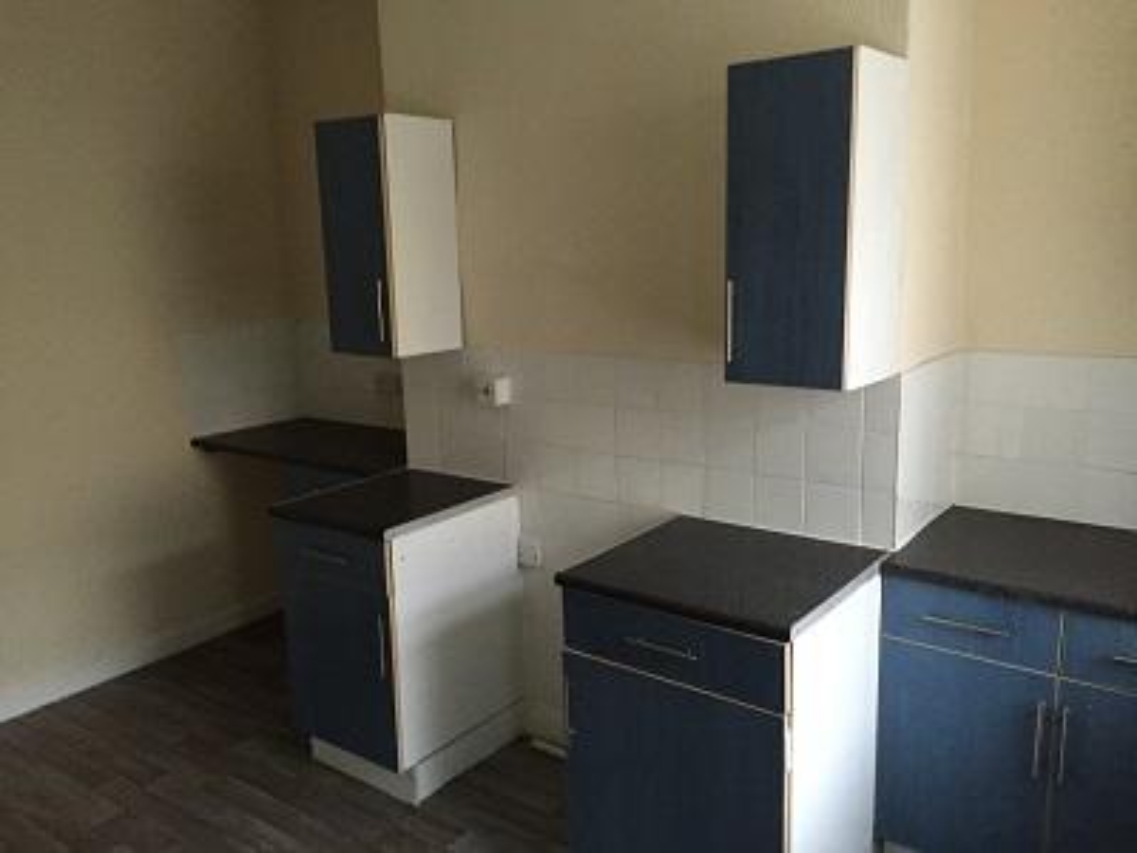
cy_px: 426
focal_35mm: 29
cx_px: 568
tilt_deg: -10.0
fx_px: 953
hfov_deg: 61.7
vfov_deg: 48.2
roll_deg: +2.9
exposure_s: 1/25
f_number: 2.2
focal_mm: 4.15
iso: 250
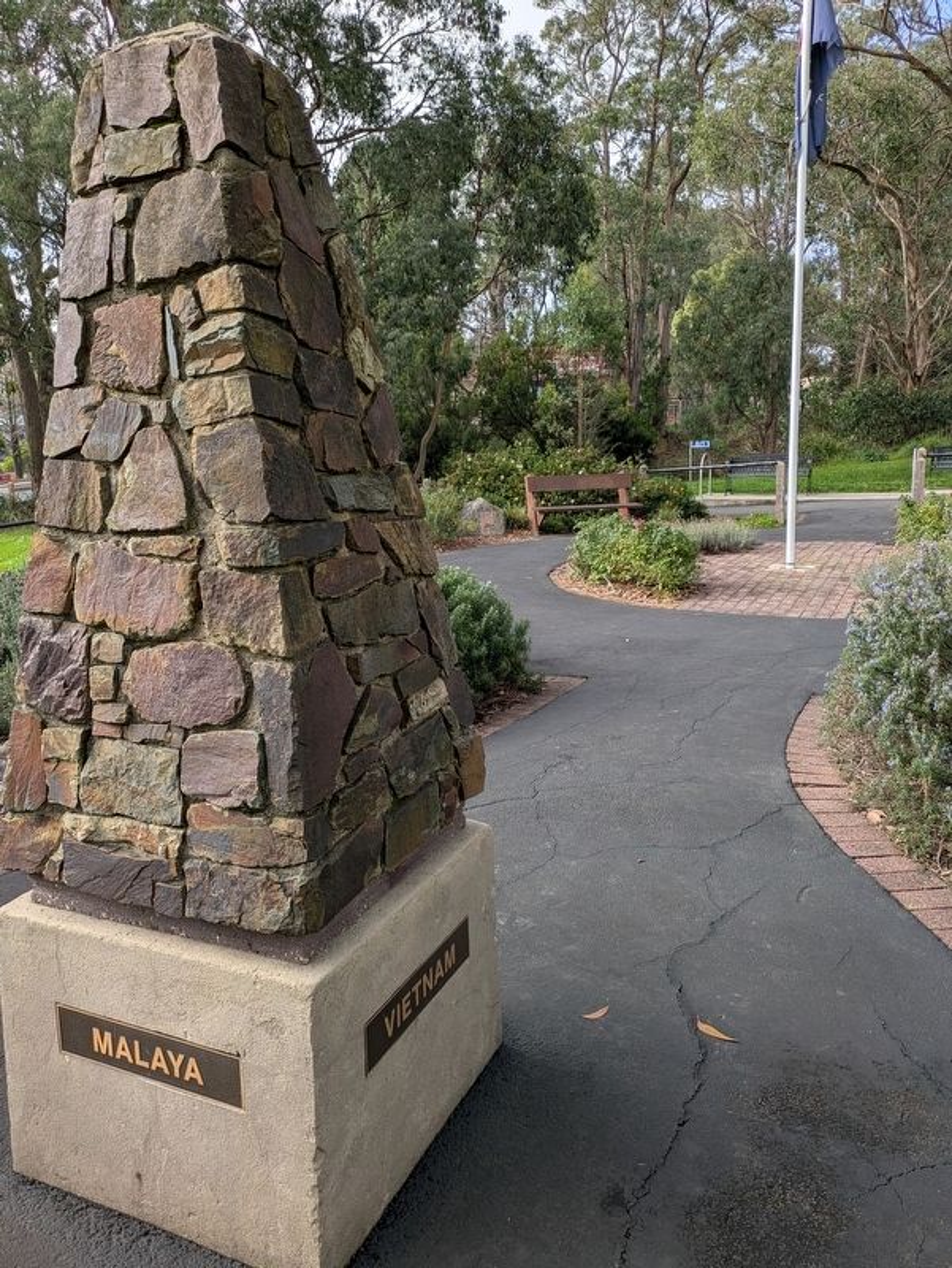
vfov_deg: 69.4
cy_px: 634
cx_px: 476
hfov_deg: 54.9
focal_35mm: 25
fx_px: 916
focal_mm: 5.43
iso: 52
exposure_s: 1/623
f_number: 1.89
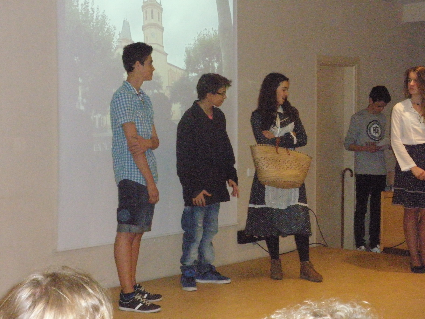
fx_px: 884
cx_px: 212
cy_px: 160
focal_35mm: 72
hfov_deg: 27.0
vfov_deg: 20.4
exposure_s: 1/80
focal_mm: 12.7
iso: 800
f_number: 5
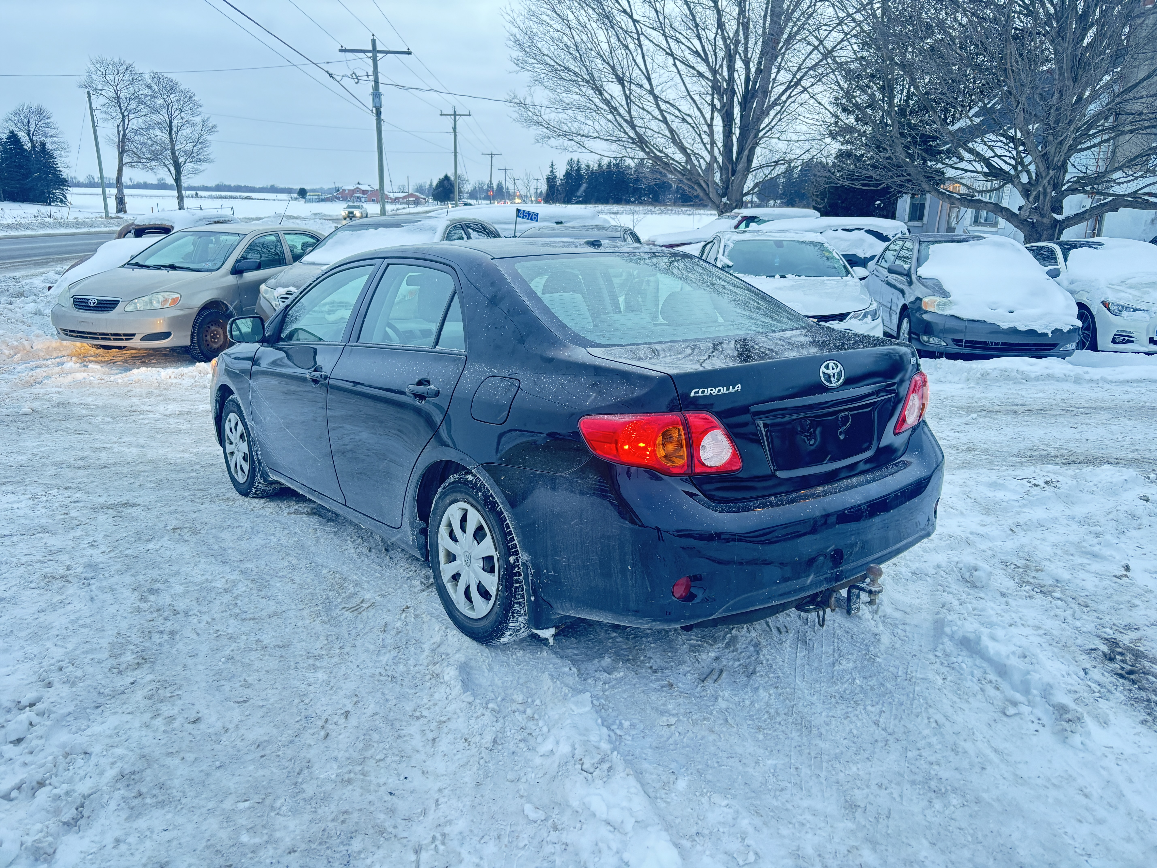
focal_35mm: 26
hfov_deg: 67.3
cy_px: 434
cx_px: 578
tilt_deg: -15.3
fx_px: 869
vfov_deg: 53.1
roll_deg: -1.8
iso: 160
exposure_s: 1/60
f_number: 1.6
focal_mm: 5.96
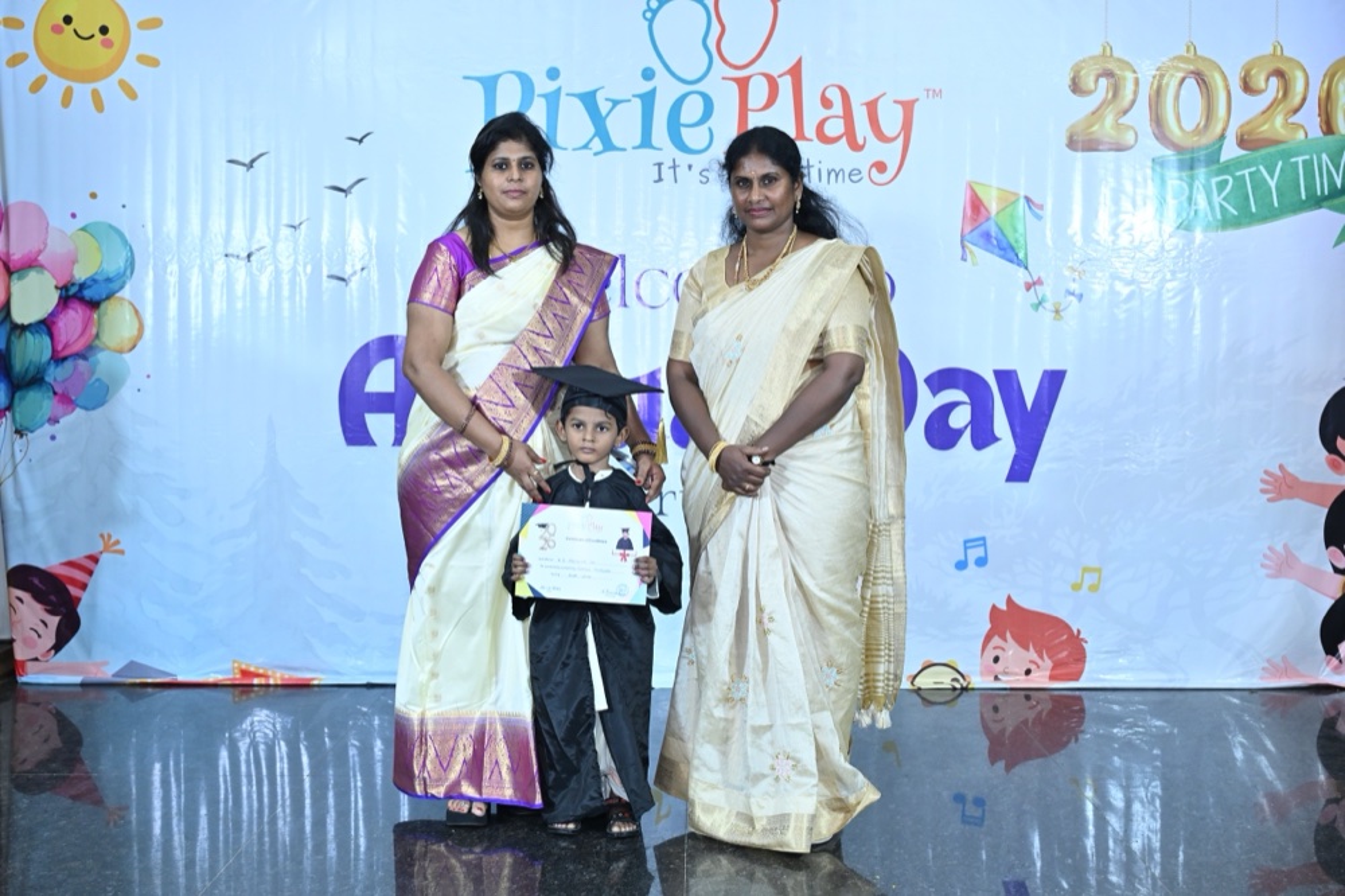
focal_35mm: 42
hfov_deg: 46.4
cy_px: 448
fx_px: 1569
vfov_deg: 31.9
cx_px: 672
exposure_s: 1/160
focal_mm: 42
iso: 1600
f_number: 6.3
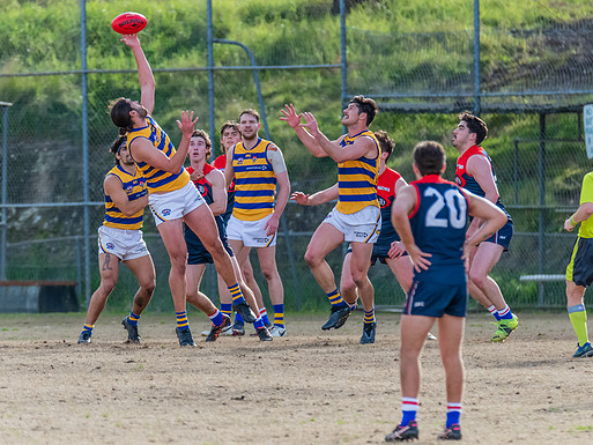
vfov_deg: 2.0
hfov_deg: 2.7
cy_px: 172
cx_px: 302
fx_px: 12594
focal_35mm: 735
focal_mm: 450
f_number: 6
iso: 1400
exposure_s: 1/1600
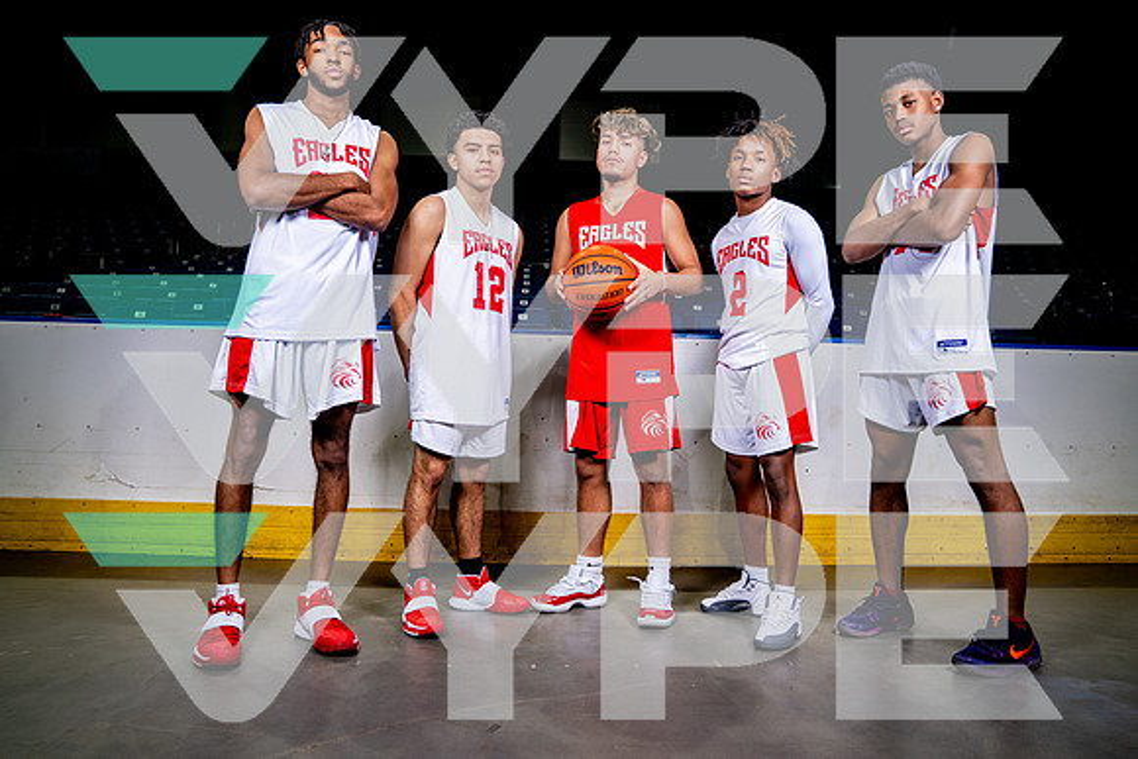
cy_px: 380
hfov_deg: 71.5
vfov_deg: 51.3
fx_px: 790
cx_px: 569
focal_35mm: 25
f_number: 8
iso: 160
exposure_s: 1/125
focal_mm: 25
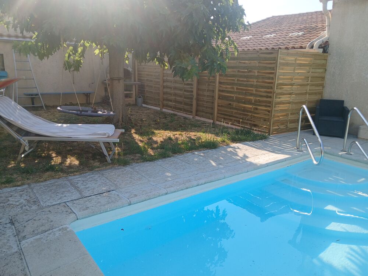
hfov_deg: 67.3
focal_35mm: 26
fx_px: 276
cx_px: 184
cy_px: 138
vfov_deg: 53.1
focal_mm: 3.98
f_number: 1.8
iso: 20
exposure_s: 1/258
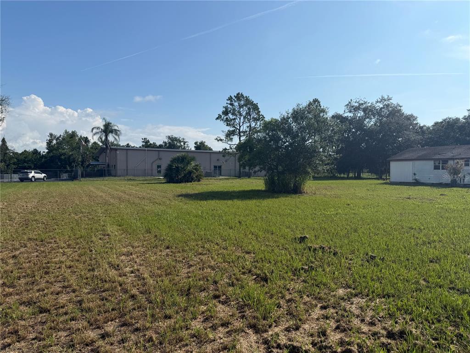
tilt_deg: +0.1
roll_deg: +0.0
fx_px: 326
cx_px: 235
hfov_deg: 71.6
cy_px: 176
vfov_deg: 56.8
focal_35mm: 24
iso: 80
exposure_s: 1/7353
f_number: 1.78
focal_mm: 6.76
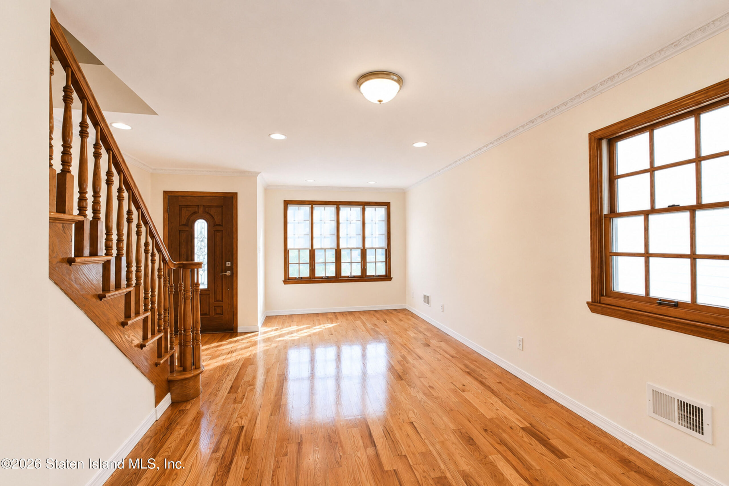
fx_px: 304
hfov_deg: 100.4
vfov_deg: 77.3
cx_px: 364
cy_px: 243
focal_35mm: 15
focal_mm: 10
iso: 1250
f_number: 8
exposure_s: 1/80
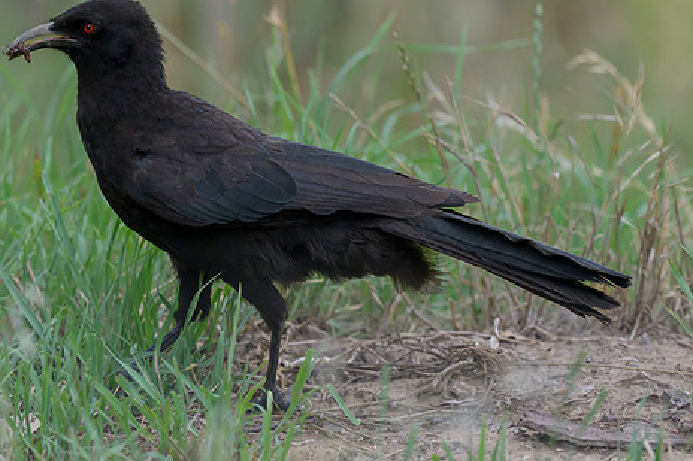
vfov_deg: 1.4
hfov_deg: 2.0
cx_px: 209
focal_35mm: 1017
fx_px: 19569
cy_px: 94
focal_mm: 400
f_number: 4
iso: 1400
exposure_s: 1/2500
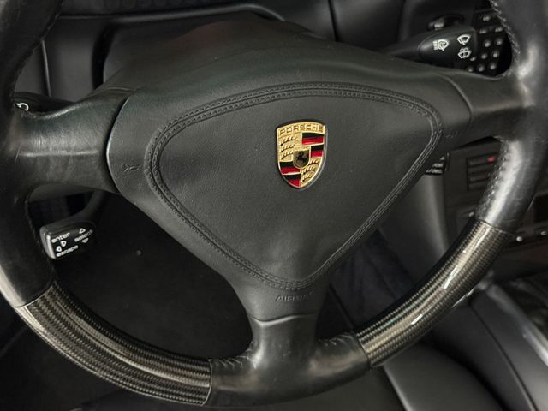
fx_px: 760
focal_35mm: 48
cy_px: 206
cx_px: 274
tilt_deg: -39.1
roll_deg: -3.5
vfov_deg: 30.3
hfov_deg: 39.7
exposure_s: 1/30
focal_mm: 6.76
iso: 500
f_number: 1.78
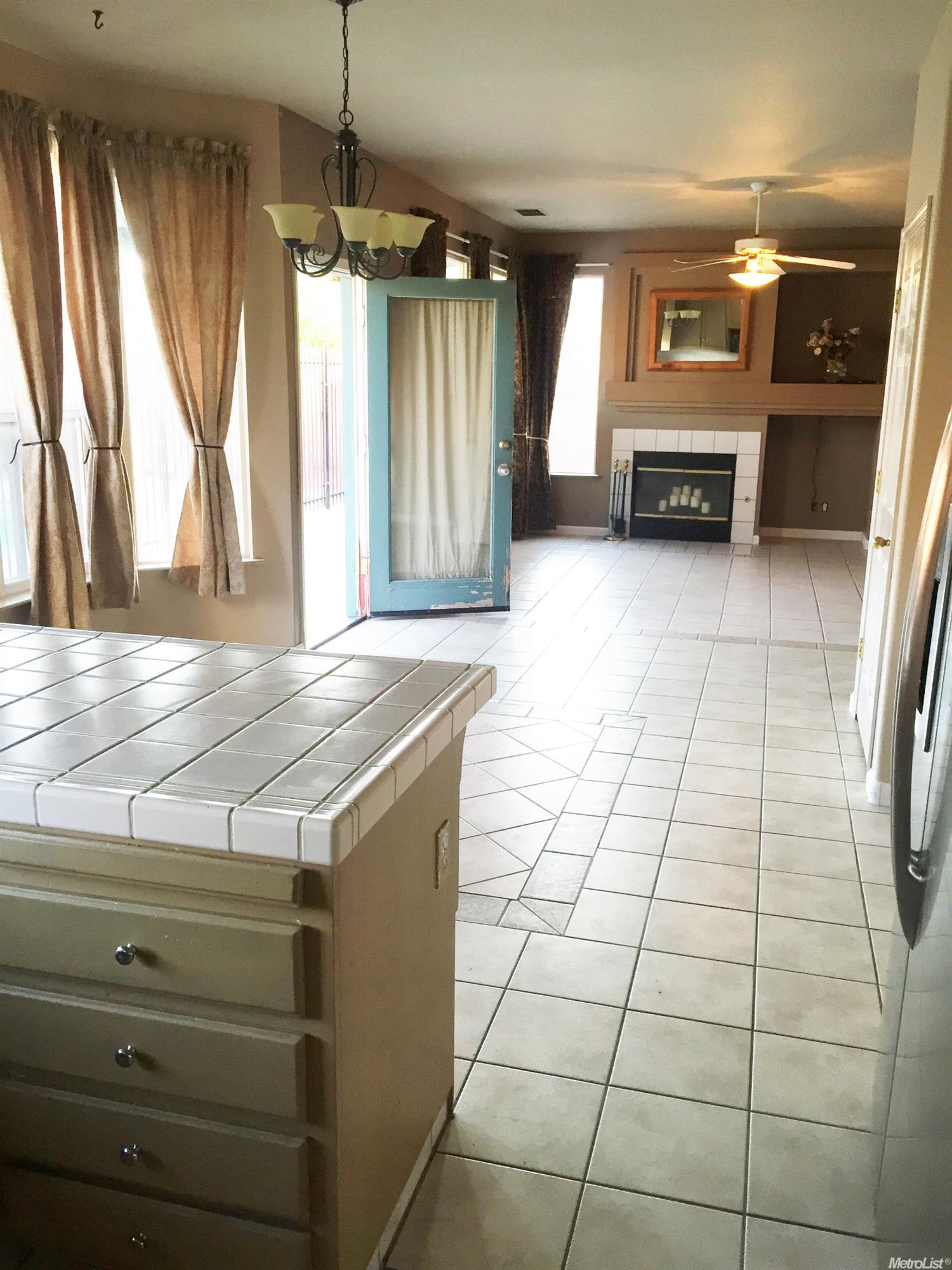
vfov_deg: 61.7
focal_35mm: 29
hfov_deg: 48.2
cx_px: 476
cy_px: 635
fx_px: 1063
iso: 40
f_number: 2.2
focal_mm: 4.15
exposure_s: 1/33
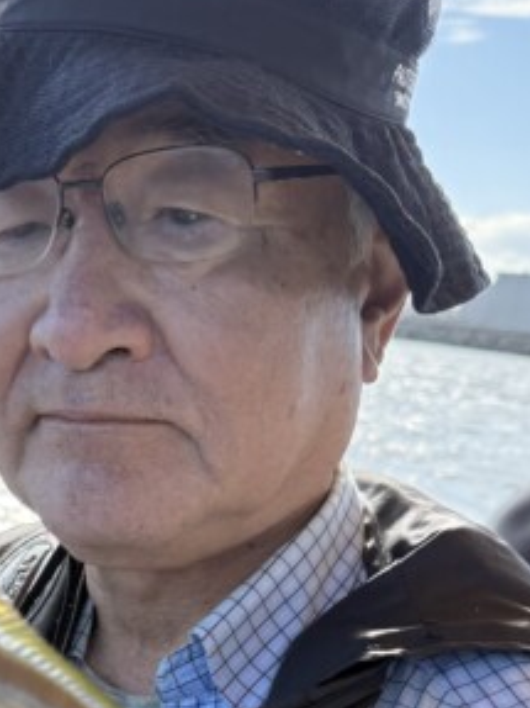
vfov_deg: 26.9
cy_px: 757
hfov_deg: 20.8
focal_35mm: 67
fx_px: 1369
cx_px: -64
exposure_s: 1/1410
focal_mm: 6.76
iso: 100
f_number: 1.78
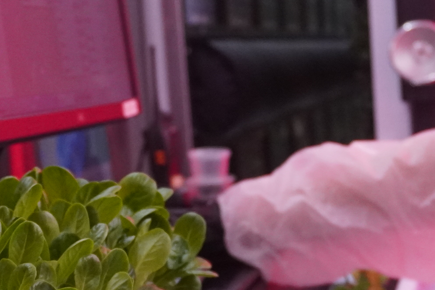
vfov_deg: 10.1
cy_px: 42
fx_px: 1643
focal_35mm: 136
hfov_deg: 15.1
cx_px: 274
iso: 2500
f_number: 5
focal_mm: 30
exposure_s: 1/160
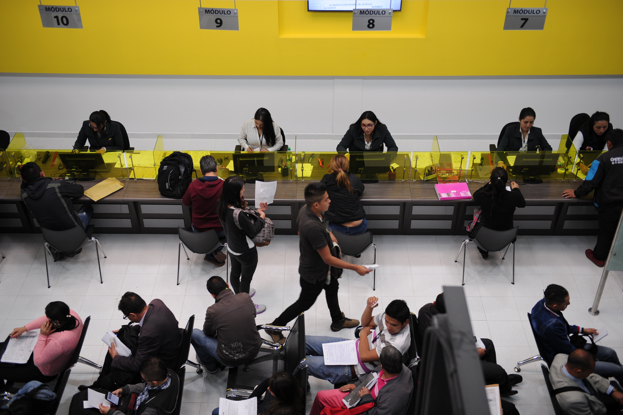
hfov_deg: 44.5
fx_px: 761
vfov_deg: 30.5
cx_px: 312
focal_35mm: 44
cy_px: 208
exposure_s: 1/125
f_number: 3.2
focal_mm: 44
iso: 800
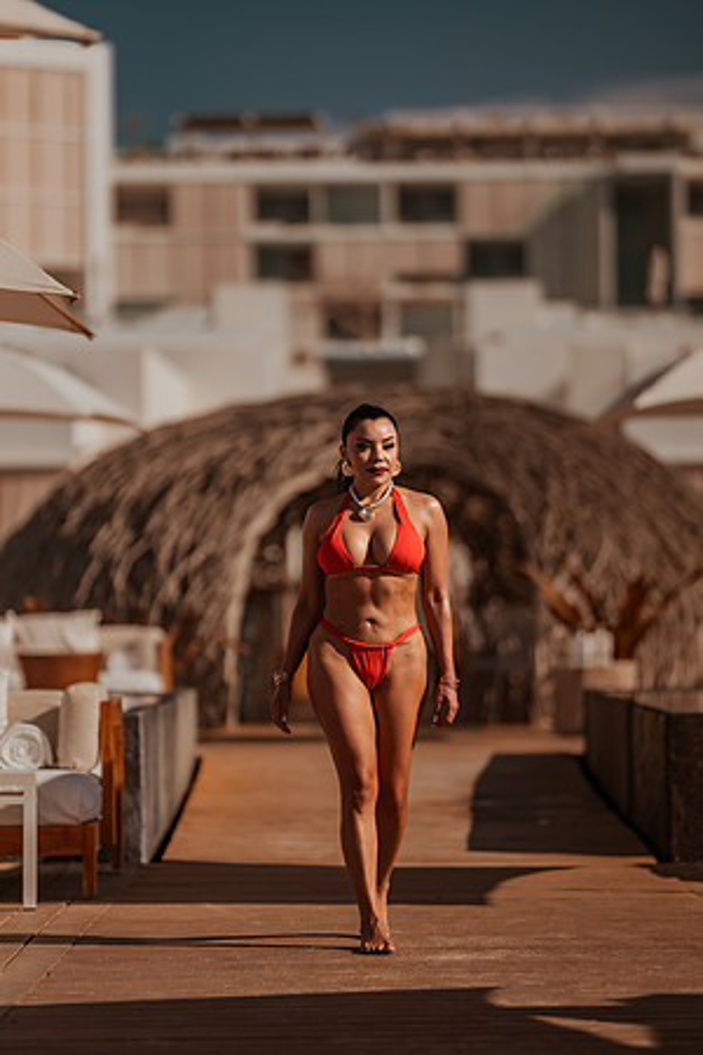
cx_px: 352
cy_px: 528
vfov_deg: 15.2
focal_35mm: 135
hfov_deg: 10.2
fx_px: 3954
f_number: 1.8
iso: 50
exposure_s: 1/8000
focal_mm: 135
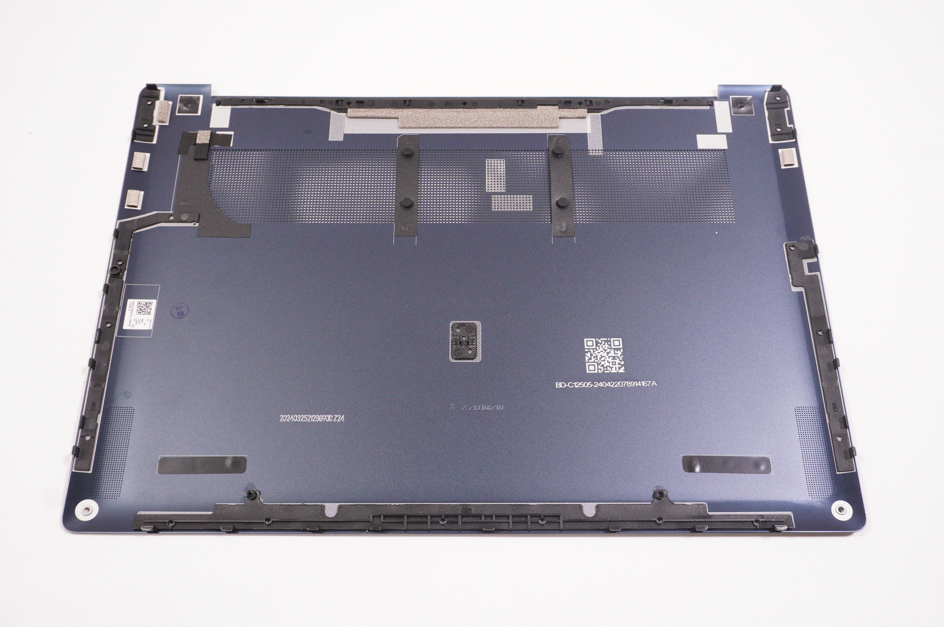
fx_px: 904
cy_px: 314
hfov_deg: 55.1
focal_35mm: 34
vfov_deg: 38.3
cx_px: 472
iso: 1600
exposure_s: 1/200
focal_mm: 23
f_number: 7.1
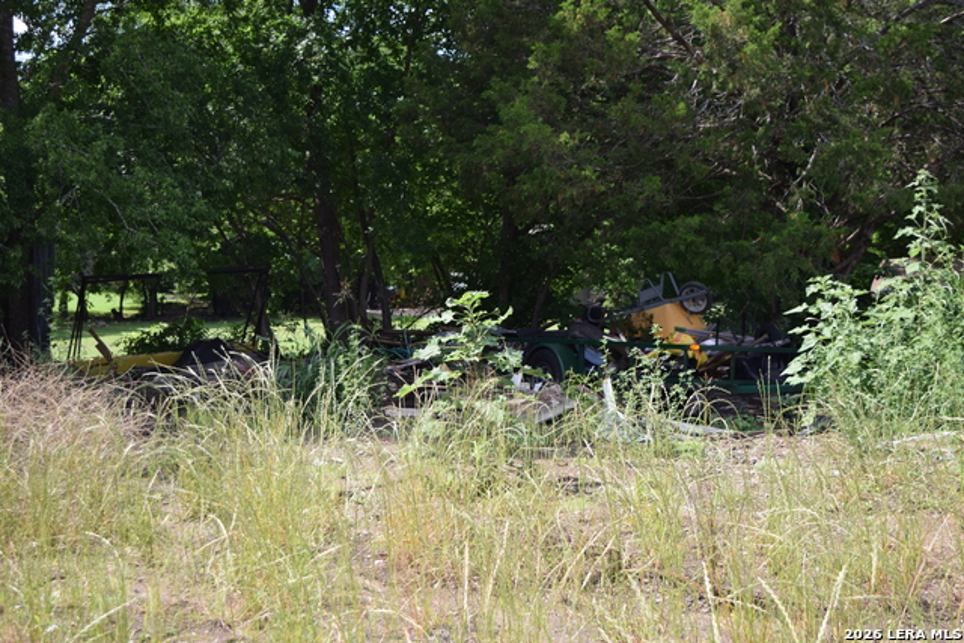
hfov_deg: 37.8
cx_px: 482
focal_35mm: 52
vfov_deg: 25.8
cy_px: 322
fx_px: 1406
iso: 125
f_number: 5.6
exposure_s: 1/125
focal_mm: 35
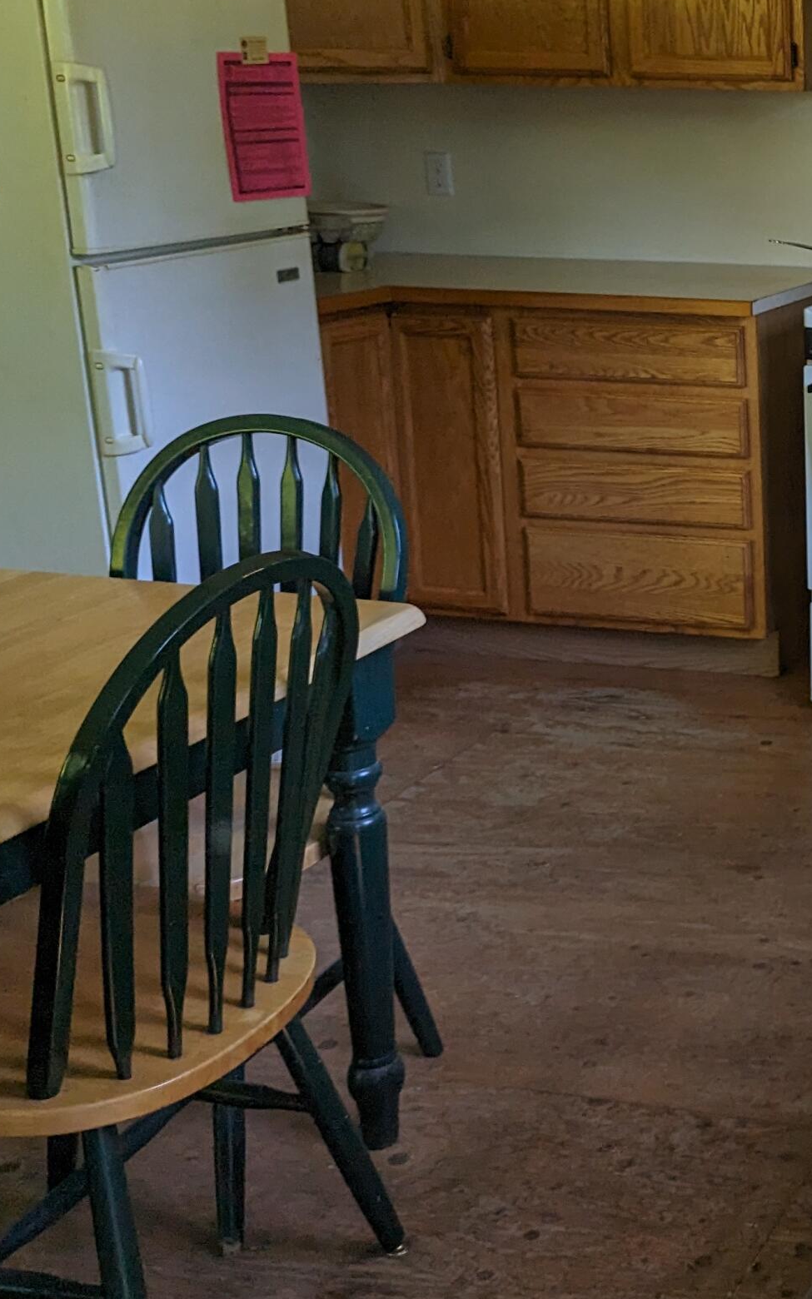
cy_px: 434
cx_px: 1132
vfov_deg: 40.5
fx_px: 1735
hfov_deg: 22.7
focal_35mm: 49
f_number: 1.85
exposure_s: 1/181
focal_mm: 6.81
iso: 47
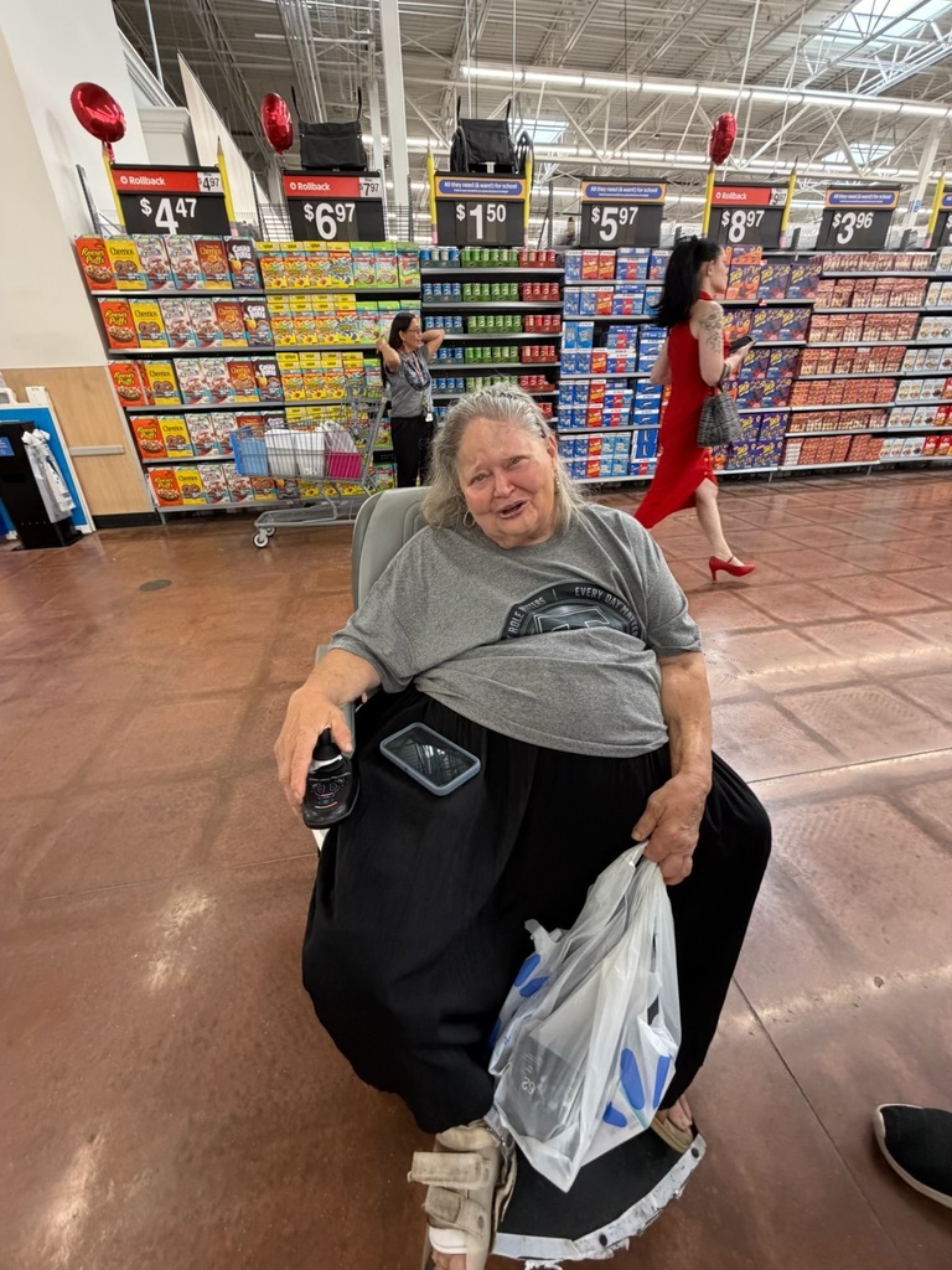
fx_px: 513
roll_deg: +2.2
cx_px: 476
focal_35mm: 14
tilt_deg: -27.3
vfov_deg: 102.1
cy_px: 635
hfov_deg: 85.7
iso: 320
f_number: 2.2
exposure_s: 1/120
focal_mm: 2.22
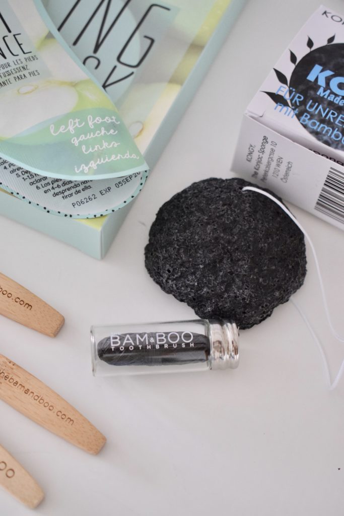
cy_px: 258
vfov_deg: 33.4
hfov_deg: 22.6
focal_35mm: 60
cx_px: 172
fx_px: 860
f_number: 4.8
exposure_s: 1/100
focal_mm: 40
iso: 3200
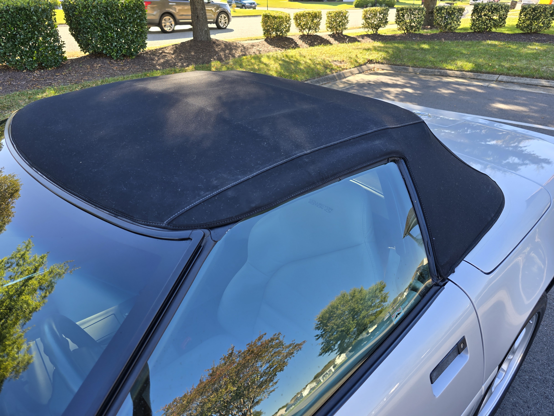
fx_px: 368
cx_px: 277
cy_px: 208
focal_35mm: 23
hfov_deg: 73.9
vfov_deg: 58.9
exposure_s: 1/180
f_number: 1.7
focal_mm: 6.3
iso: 25
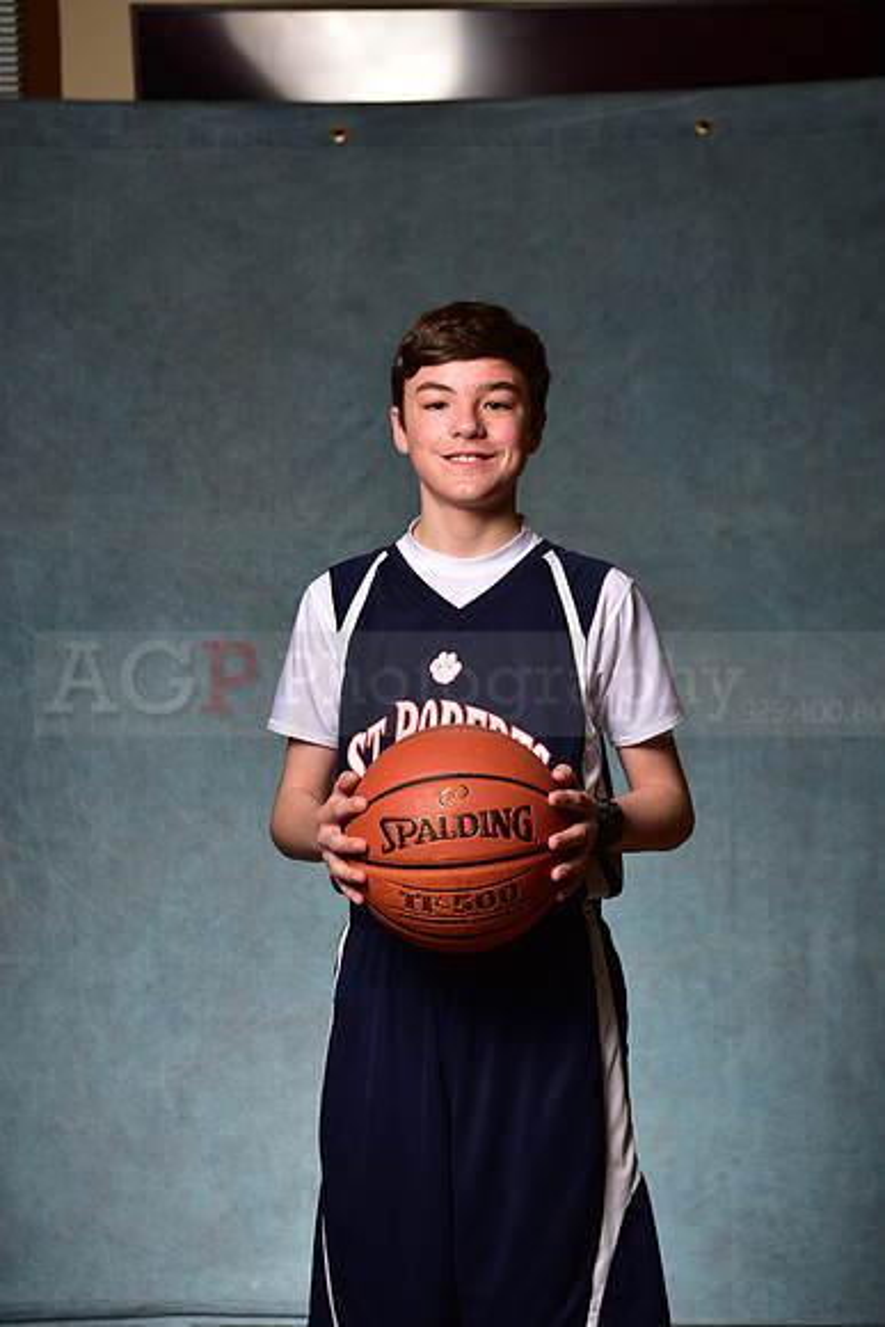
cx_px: 442
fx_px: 2580
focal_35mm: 70
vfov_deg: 28.8
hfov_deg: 19.5
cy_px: 664
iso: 100
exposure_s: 1/200
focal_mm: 70
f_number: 5
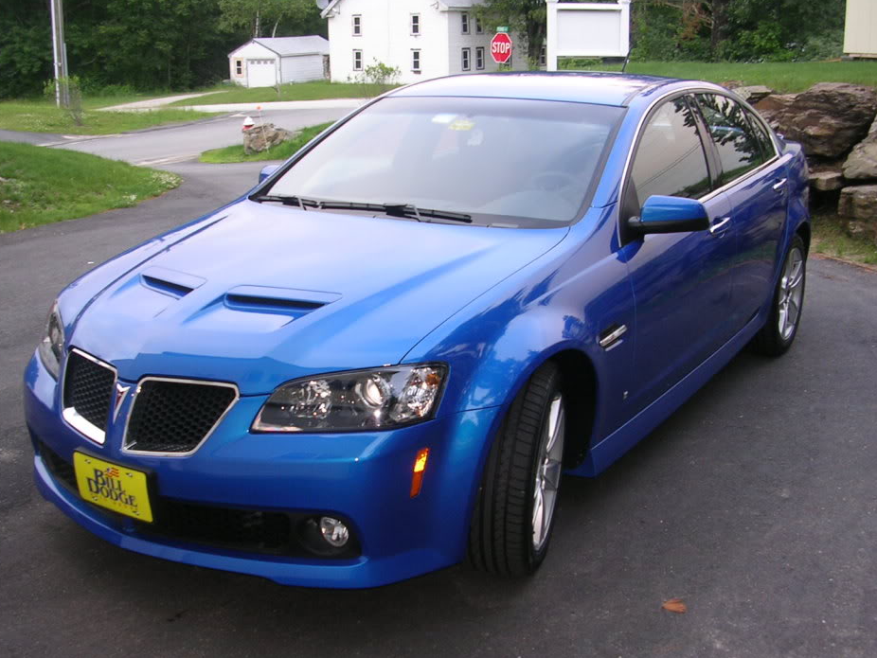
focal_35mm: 42
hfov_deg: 44.8
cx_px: 425
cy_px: 351
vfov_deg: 34.4
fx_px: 1064
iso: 50
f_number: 2.8
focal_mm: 5.8
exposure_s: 1/30
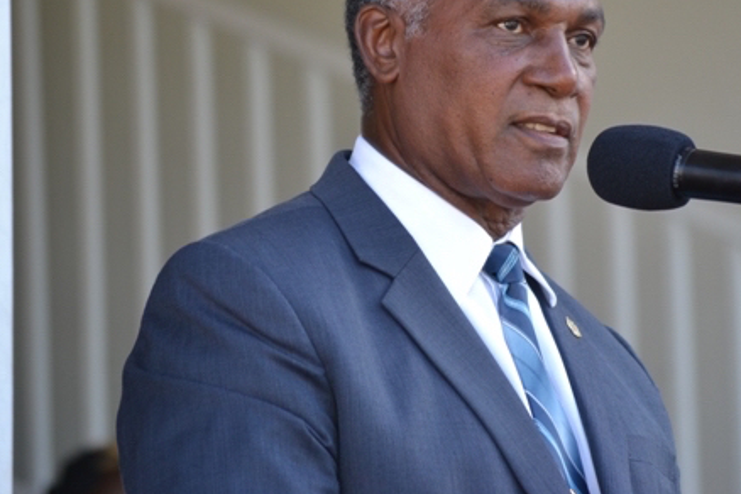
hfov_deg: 4.7
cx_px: 496
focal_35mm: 438
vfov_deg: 3.1
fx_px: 9015
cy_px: 146
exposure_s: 1/200
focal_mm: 200
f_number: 5.6
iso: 400
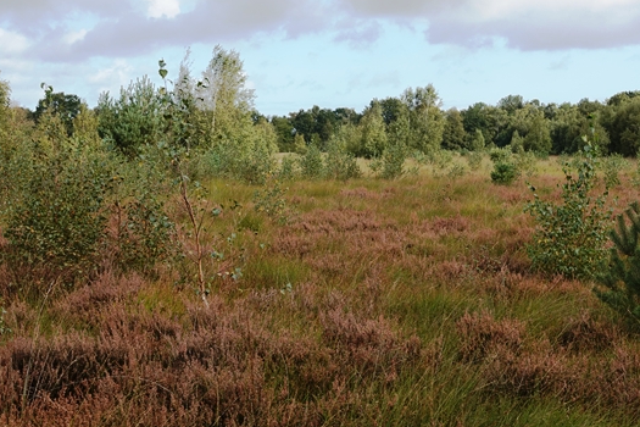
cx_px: 347
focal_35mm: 50
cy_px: 186
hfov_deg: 39.6
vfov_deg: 27.0
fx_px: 889
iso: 100
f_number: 5.6
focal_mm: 15.17
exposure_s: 1/200
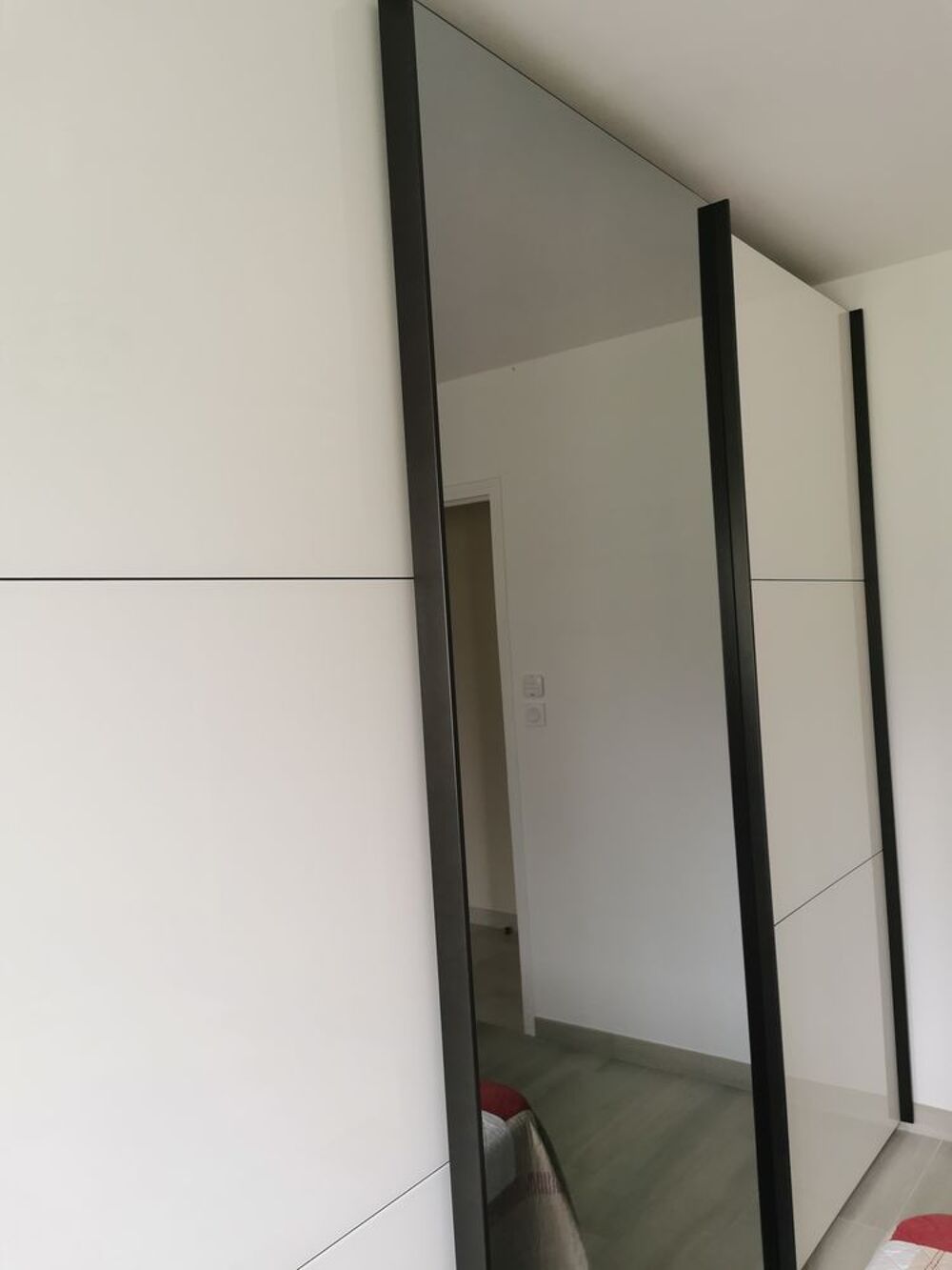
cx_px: 476
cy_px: 635
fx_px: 990
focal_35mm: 27
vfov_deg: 65.3
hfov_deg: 51.4
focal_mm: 5.56
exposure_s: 1/100
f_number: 1.6
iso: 160
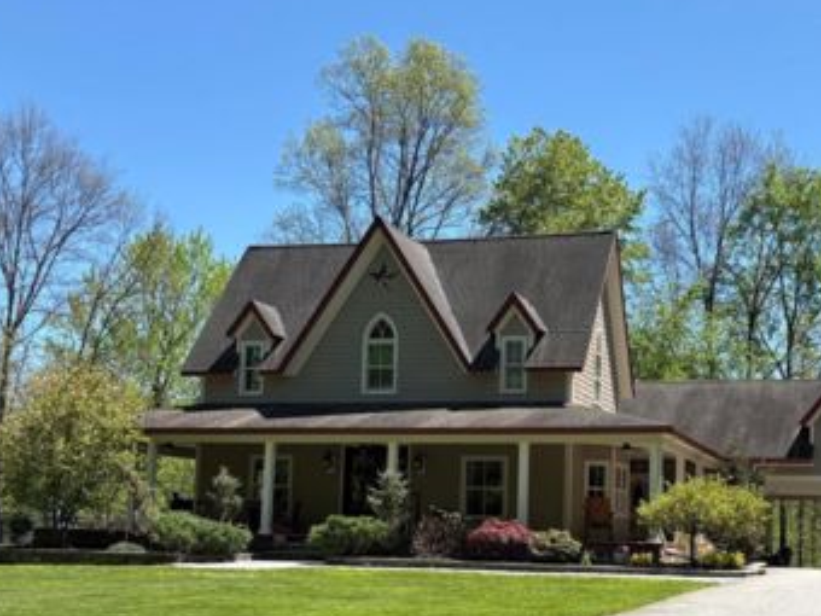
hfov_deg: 38.5
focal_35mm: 49
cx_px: 543
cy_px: 399
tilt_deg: +6.2
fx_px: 1162
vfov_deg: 29.5
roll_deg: -2.2
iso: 50
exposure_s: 1/2075
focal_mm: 5.96
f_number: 1.6
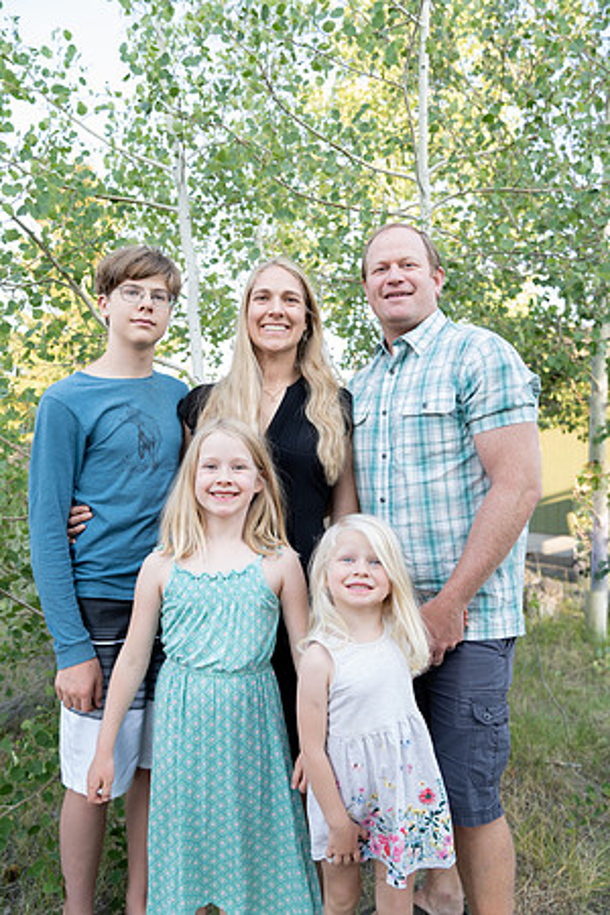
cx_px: 305
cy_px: 458
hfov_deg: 53.1
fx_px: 610
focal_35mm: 24
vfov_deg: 73.7
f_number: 3.2
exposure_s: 1/160
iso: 320
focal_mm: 24
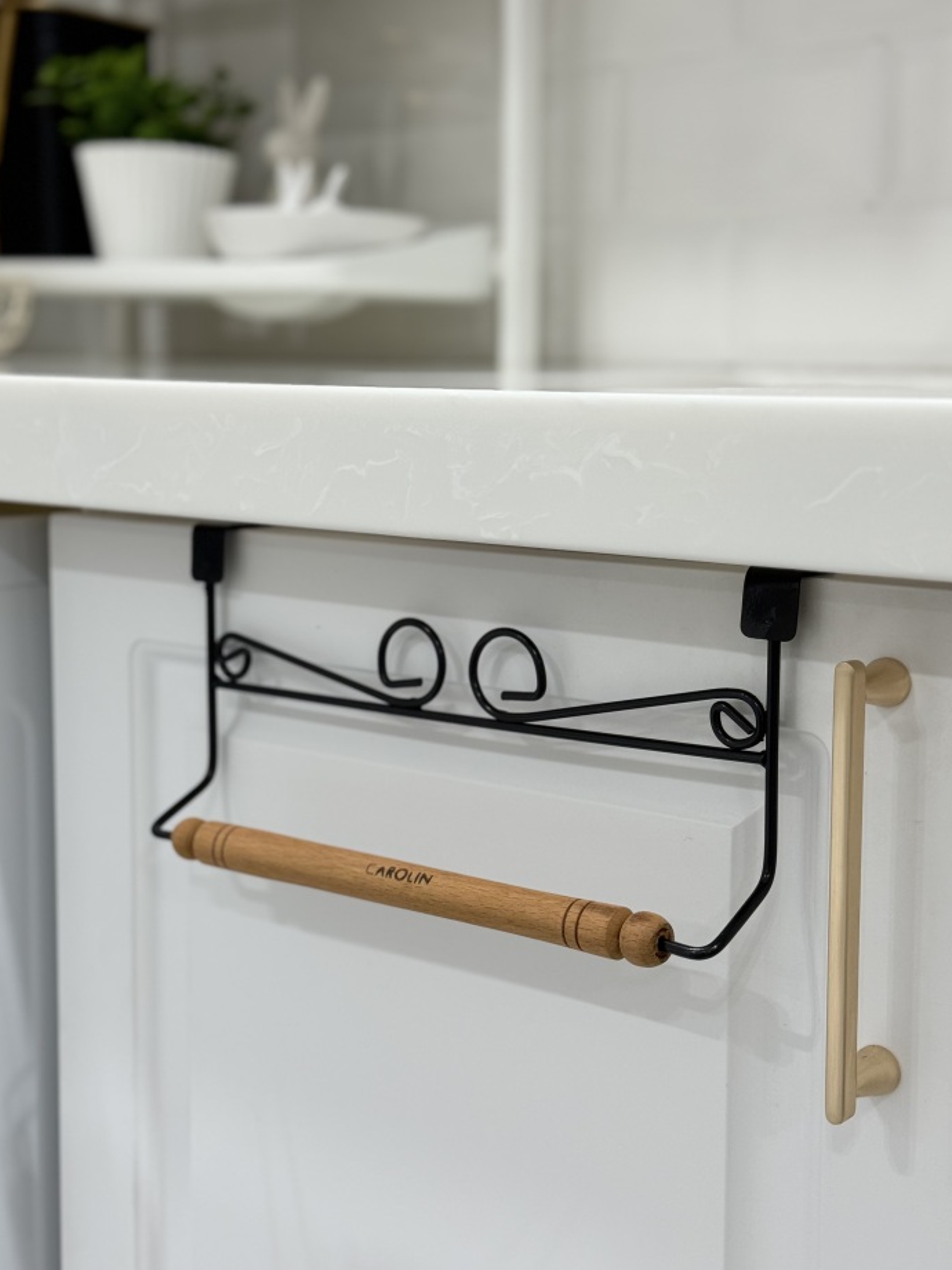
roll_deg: -0.5
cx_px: 480
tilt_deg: -7.6
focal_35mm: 52
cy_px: 604
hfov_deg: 28.0
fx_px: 1907
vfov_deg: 36.8
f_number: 1.78
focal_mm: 6.76
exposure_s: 1/100
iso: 125
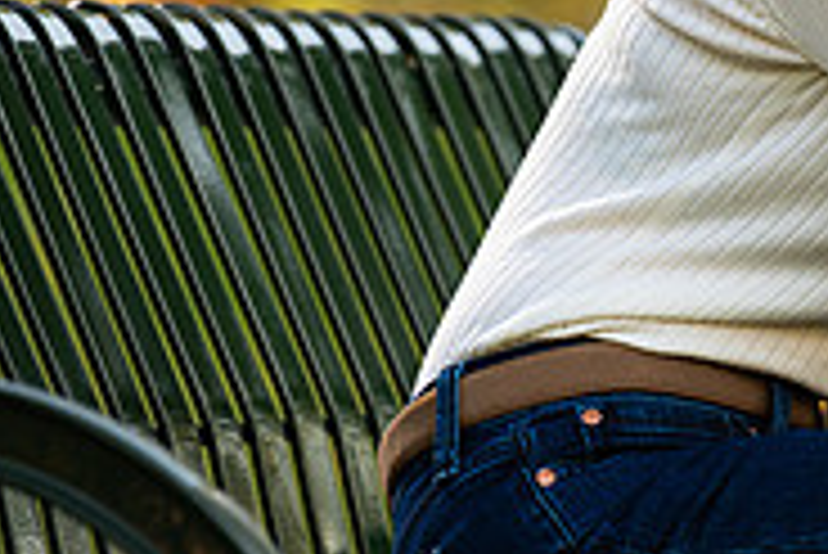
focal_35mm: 445
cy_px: -89
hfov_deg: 4.6
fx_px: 10243
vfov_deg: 3.1
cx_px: 1036
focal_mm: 135
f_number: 3.5
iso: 100
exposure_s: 1/160
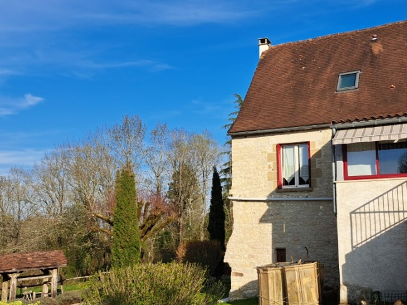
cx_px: 295
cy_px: 164
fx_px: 447
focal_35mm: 38
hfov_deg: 47.5
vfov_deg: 37.7
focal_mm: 5.23
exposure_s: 1/1067
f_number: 1.8
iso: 50
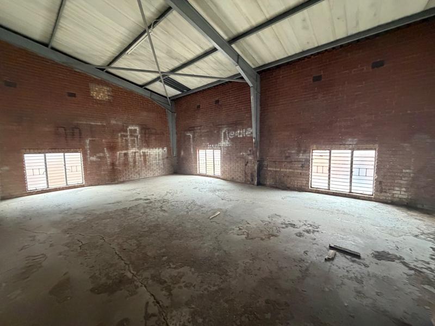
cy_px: 163
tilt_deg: -4.7
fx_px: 176
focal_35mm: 14
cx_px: 218
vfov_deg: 85.7
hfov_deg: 102.1
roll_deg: +1.8
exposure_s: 1/60
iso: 640
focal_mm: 2.22
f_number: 2.2
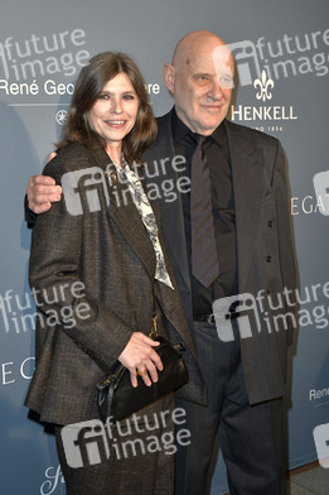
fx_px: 672
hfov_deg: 27.5
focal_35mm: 49
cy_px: 249
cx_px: 163
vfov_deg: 40.4
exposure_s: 1/200
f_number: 5.6
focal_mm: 48
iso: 1250
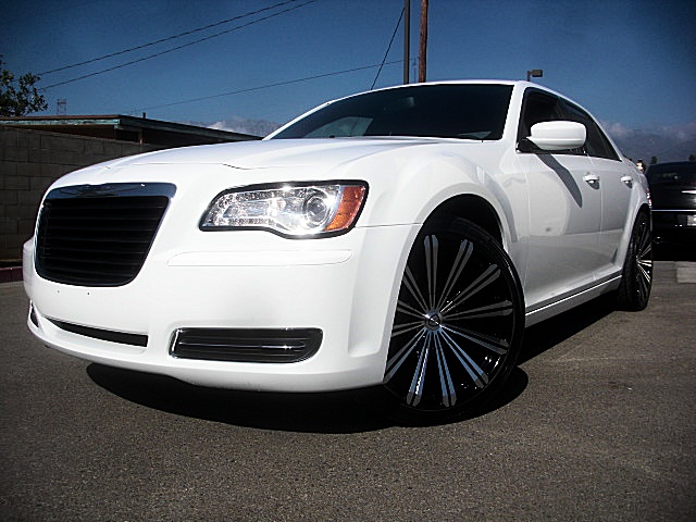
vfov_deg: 39.7
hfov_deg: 51.4
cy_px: 261
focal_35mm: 36
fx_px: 724
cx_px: 348
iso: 50
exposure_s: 1/250
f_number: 7.9
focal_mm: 6.3
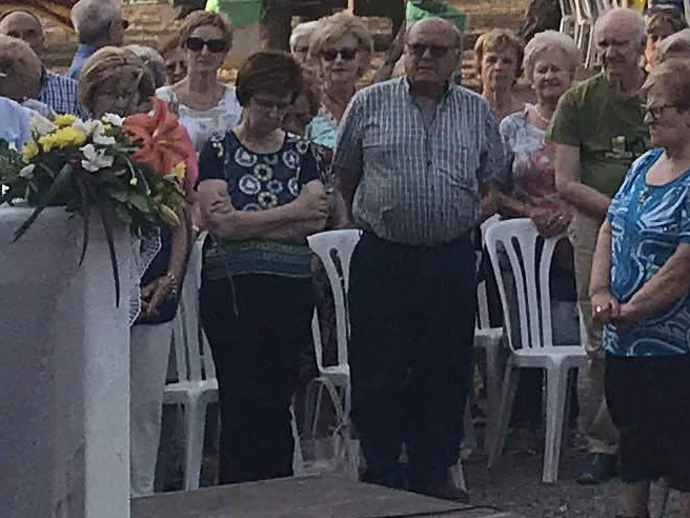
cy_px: -109
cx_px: 1184
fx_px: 3428
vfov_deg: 8.5
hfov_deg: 10.9
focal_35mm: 172
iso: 20
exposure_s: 1/1773
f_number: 1.8
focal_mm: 3.99
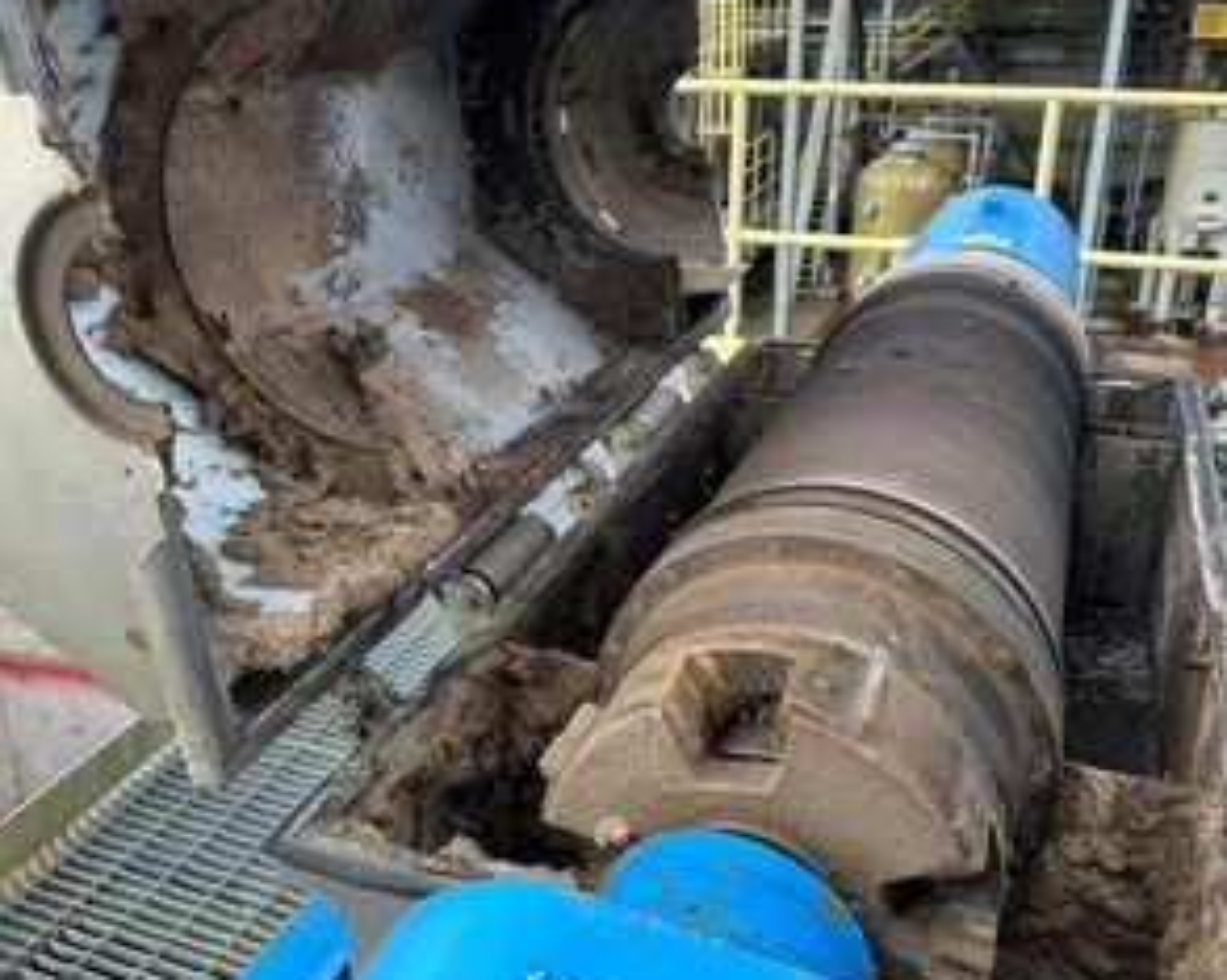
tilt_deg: -20.2
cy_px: 503
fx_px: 1161
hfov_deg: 55.7
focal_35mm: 32
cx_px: 620
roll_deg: -0.9
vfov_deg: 45.7
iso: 80
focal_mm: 6.86
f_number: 1.78
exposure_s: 1/1198
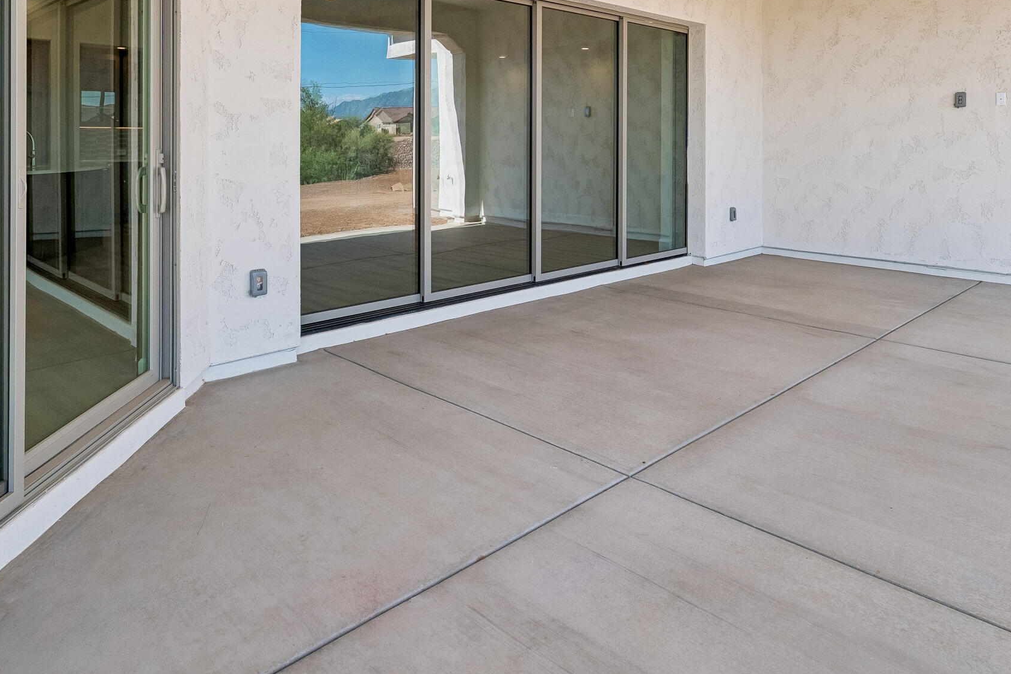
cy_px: 150
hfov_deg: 71.5
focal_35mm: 25
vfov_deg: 48.8
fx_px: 702
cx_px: 492
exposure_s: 1/400
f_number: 8
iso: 400
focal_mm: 14
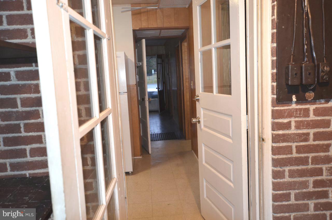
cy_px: 110
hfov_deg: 62.0
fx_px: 276
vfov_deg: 43.4
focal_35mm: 30
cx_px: 166
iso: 1400
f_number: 3.5
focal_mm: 20
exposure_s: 1/60
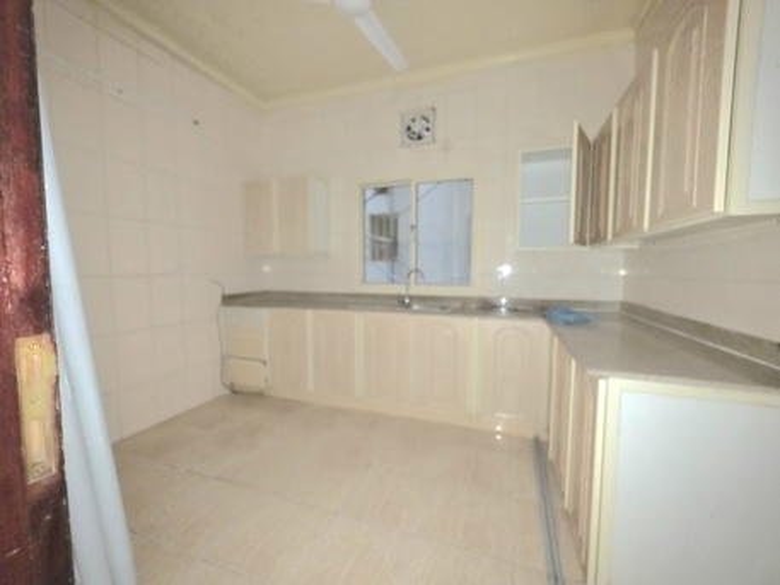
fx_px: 293
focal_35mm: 13
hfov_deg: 106.2
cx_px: 390
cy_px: 292
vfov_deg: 89.9
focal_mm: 2.2
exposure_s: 1/8.01
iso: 2500
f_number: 1.9
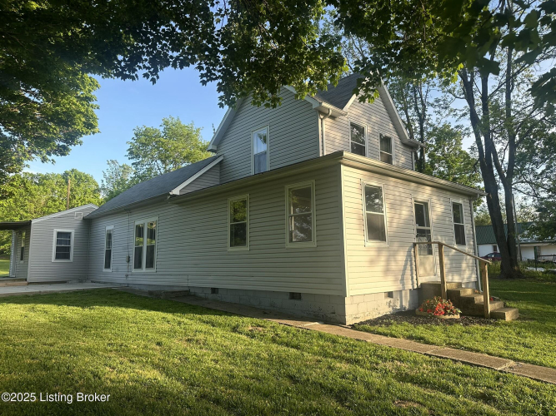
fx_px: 385
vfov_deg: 56.8
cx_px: 278
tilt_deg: +8.2
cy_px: 208
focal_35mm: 24
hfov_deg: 71.6
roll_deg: +0.1
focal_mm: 6.86
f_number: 1.78
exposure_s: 1/791
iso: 80
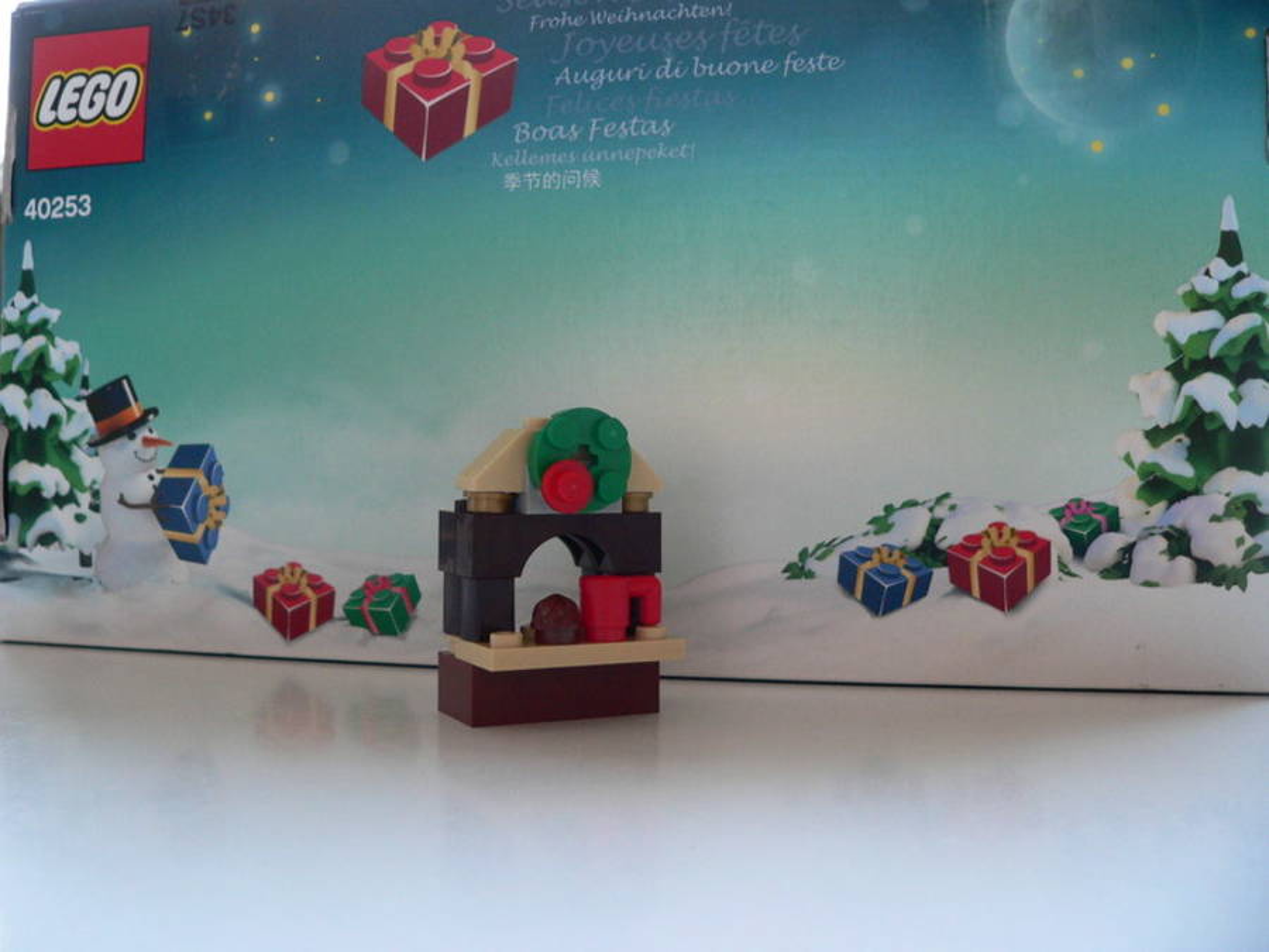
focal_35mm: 36
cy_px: 476
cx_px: 634
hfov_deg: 51.4
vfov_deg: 39.7
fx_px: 1320
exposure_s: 1/40
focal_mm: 6
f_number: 2.8
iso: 200
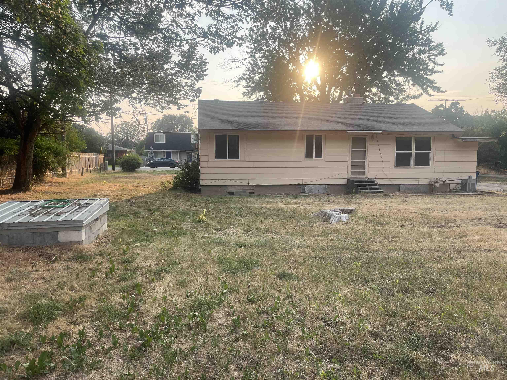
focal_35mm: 26
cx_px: 254
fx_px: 381
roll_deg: +0.6
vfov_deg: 53.1
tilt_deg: -5.9
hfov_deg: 67.3
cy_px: 190
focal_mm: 5.1
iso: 50
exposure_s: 1/951
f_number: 1.6
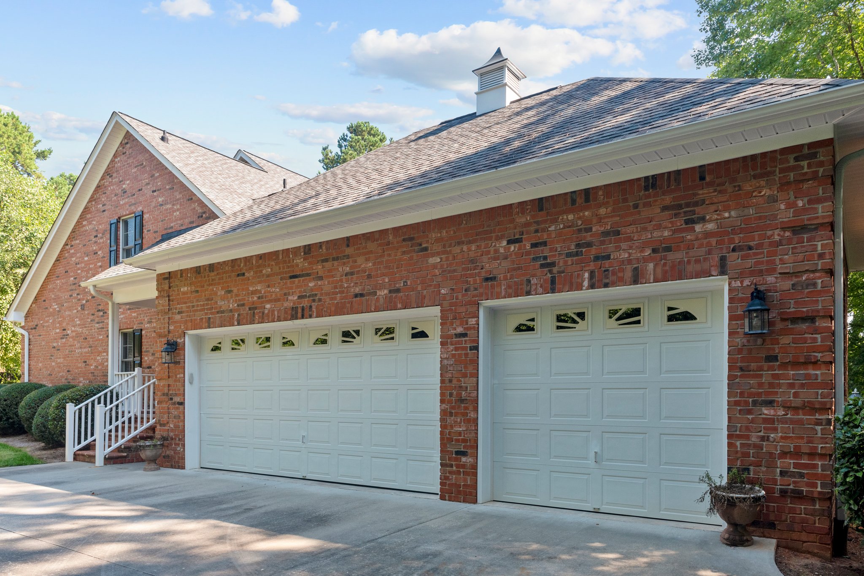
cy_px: 288
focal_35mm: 24
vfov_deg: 53.2
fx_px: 576
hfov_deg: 73.7
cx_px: 432
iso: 800
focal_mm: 24
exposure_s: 1/320
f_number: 8
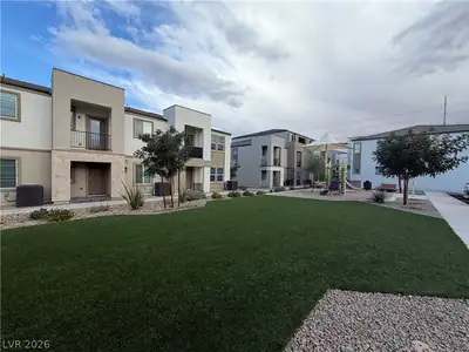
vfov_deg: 85.7
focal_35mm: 14
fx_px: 190
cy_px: 176
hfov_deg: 102.1
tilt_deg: -1.8
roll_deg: -1.3
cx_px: 234
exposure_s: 1/717
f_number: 2.2
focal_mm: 2.22
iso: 40
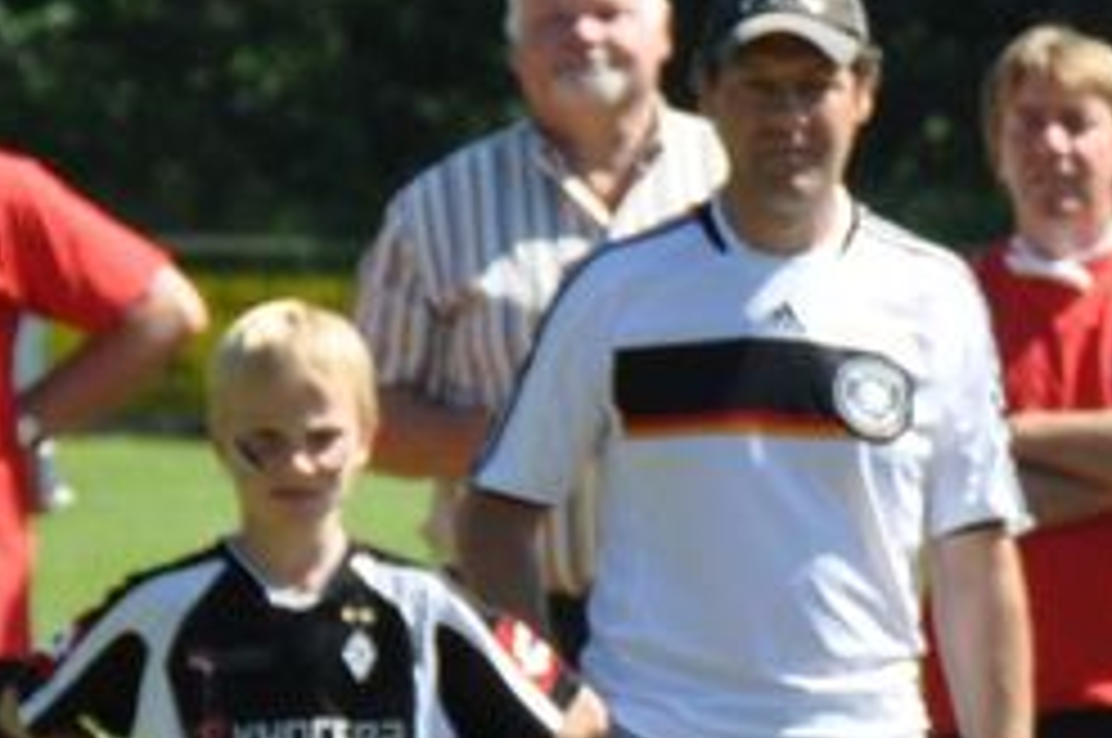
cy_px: 1141
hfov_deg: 3.2
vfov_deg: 2.1
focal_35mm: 654
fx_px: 20177
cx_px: 1351
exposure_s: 1/320
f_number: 9
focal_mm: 105
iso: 200
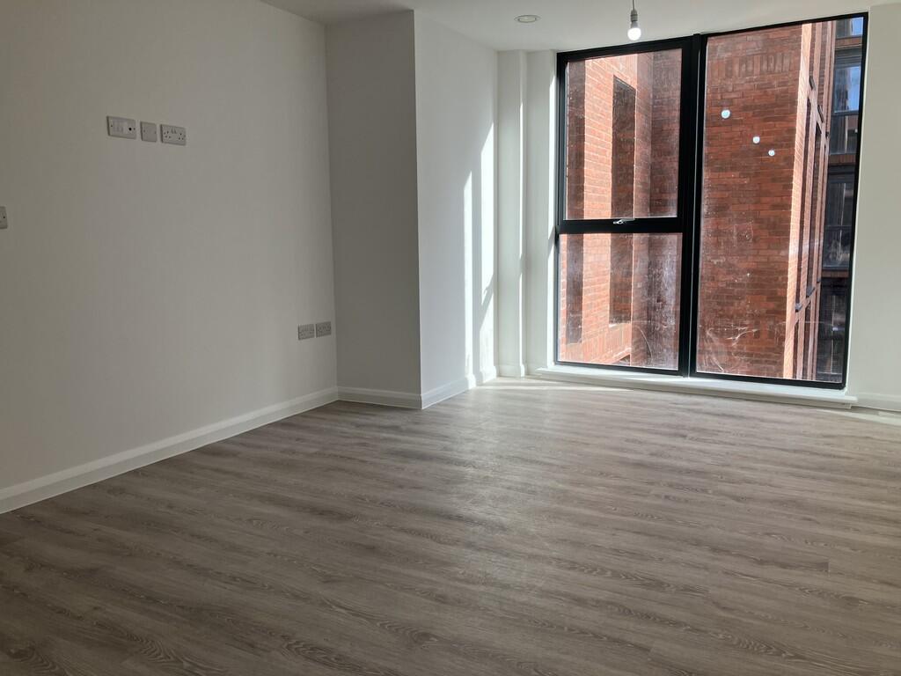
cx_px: 450
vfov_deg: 49.7
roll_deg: +1.7
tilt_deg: -7.3
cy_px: 338
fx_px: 729
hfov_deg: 63.4
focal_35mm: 28
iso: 32
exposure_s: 1/342
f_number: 1.8
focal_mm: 3.99
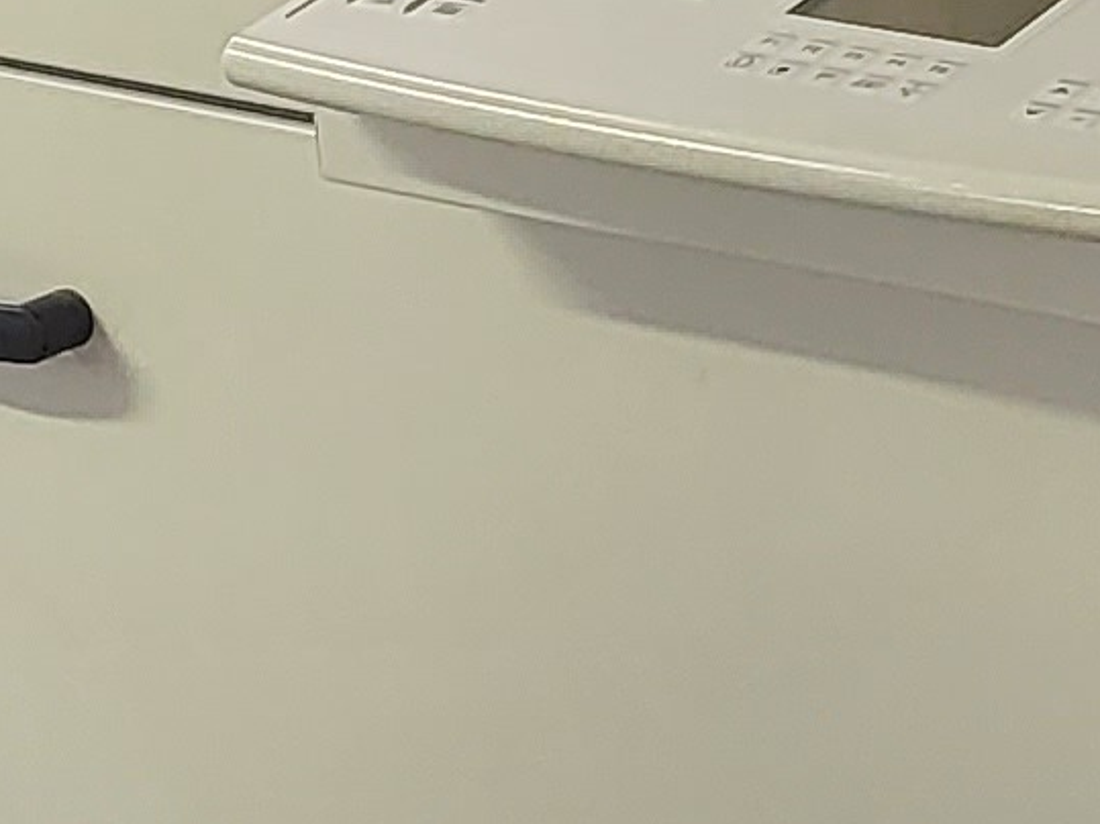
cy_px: 71
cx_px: 1233
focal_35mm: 178
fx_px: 5655
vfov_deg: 8.3
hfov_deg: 11.0
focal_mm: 5
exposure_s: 1/50
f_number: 1.8
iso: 200
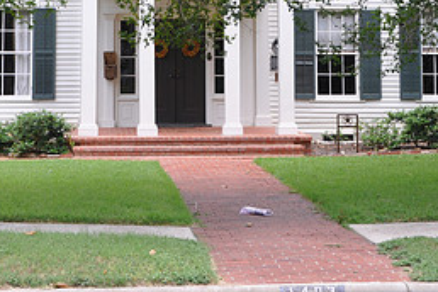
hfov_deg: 20.2
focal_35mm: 101
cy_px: -28
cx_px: 211
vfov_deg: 13.3
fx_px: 1229
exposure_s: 1/50
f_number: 7.1
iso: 200
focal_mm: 30
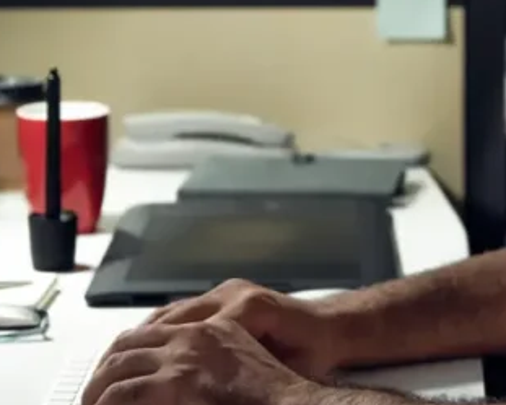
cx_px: 444
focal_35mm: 139
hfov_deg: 13.7
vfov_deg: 11.0
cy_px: 14
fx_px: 2082
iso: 400
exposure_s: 1/125
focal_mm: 45
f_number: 3.5
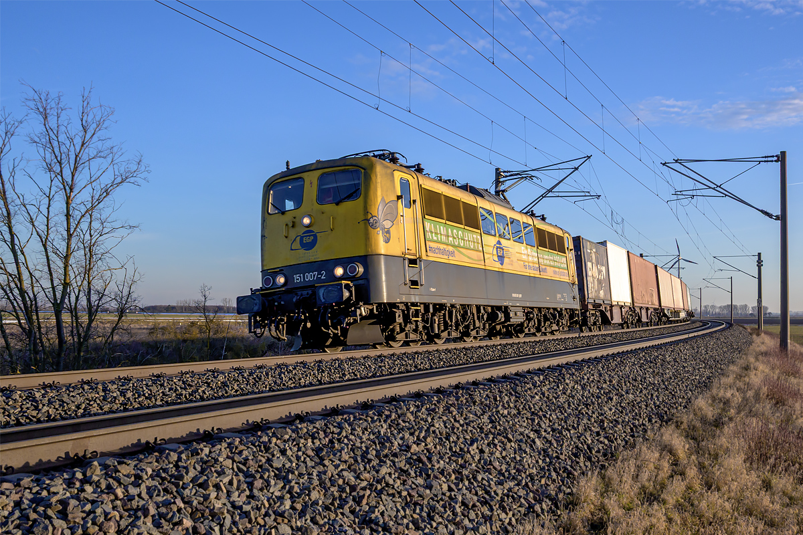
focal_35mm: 31
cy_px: 268
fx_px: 686
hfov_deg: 60.7
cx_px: 402
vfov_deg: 42.6
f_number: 8
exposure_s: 1/500
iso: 400
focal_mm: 20.5
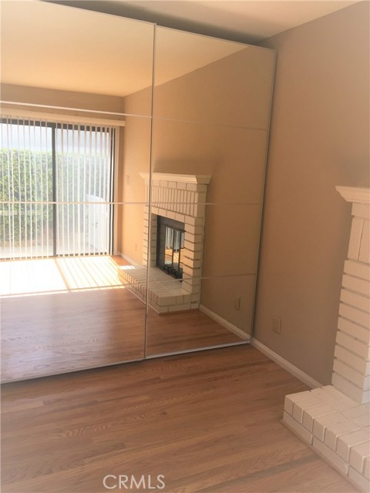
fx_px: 413
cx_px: 185
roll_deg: -2.3
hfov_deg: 48.2
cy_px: 246
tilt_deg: -8.5
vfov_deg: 61.7
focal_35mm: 29
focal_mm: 4.15
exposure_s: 1/416
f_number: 2.2
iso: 32
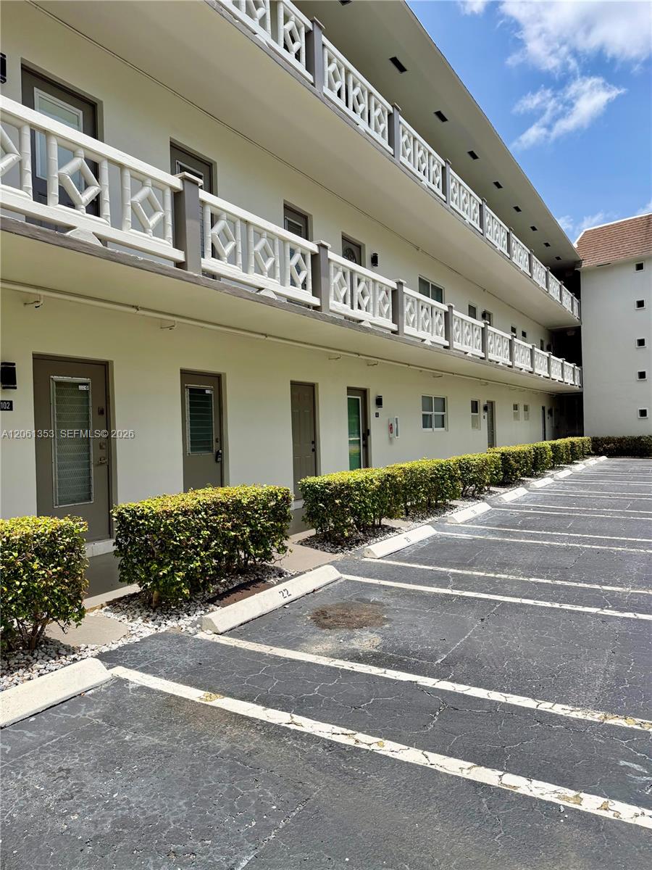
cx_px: 326
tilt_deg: -0.3
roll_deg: +1.9
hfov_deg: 56.8
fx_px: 603
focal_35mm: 24
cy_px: 435
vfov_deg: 71.6
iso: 80
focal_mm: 6.76
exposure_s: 1/3953
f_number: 1.78
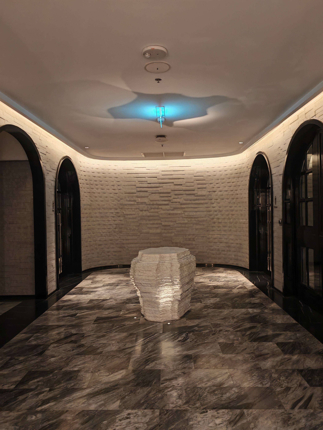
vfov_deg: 67.3
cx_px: 162
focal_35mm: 26
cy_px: 215
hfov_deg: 53.1
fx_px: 323
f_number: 1.6
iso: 800
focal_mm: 5.4
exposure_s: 1/36
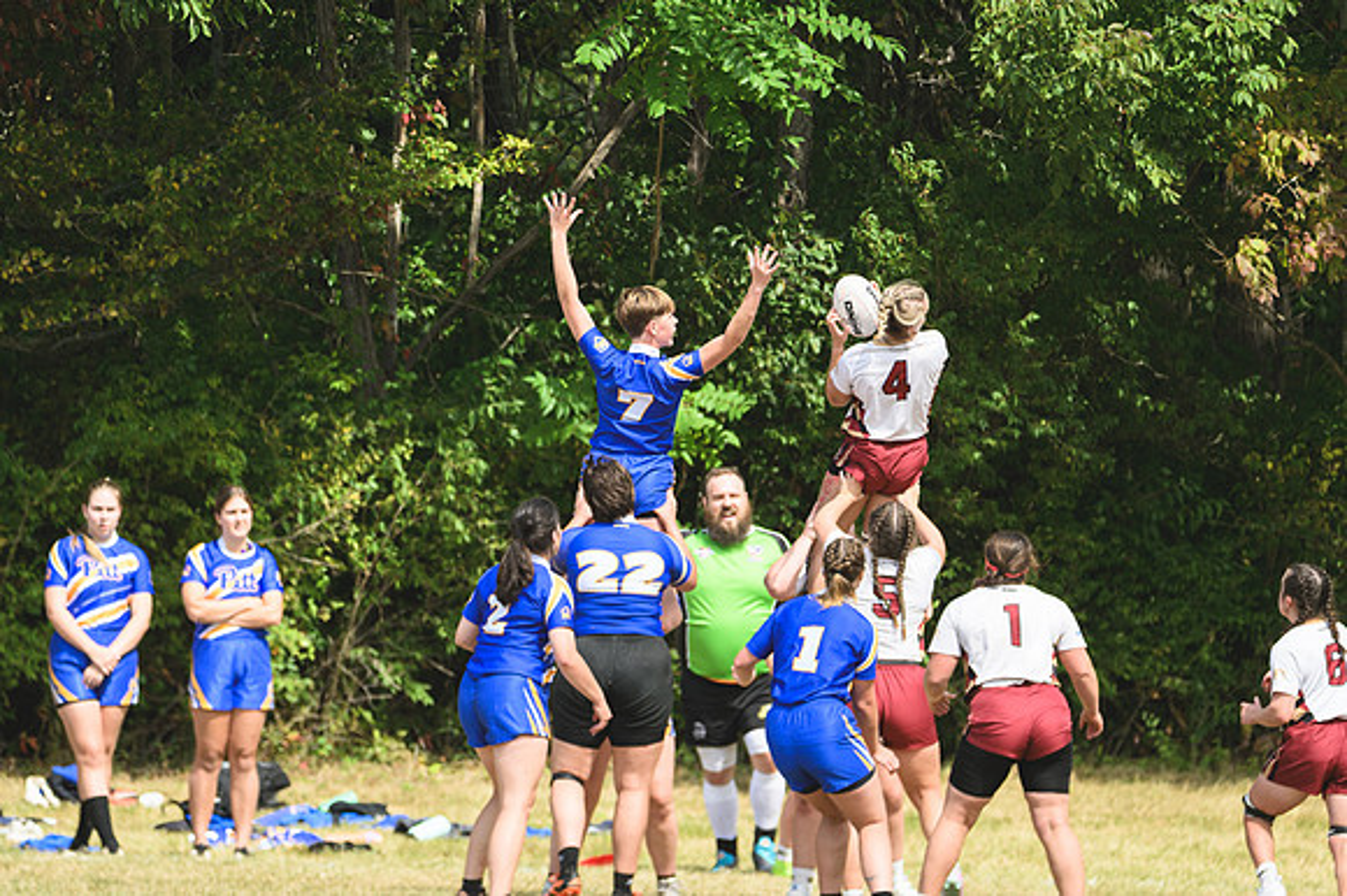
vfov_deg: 3.1
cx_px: 674
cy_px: 448
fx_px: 16827
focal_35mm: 450
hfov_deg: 4.6
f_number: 5.6
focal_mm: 300
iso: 360
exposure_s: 1/1000
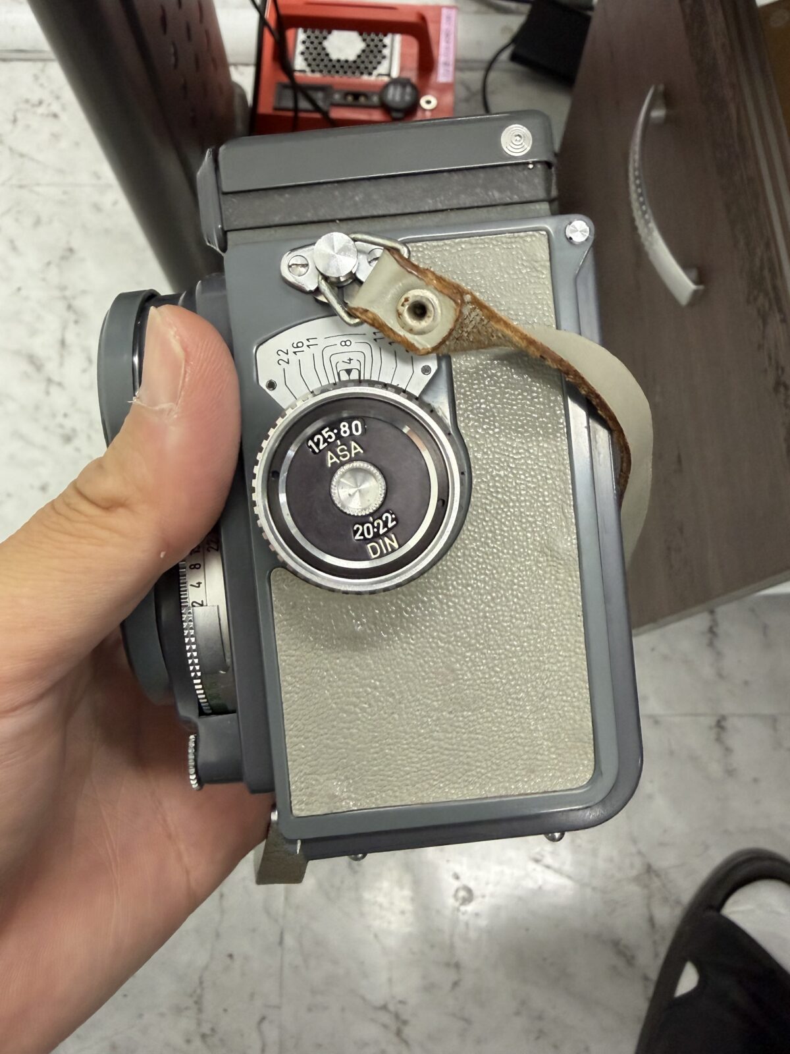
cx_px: 395
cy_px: 527
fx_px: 791
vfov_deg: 67.3
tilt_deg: -72.2
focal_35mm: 26
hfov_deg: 53.1
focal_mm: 2.22
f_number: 2.2
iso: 320
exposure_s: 1/120
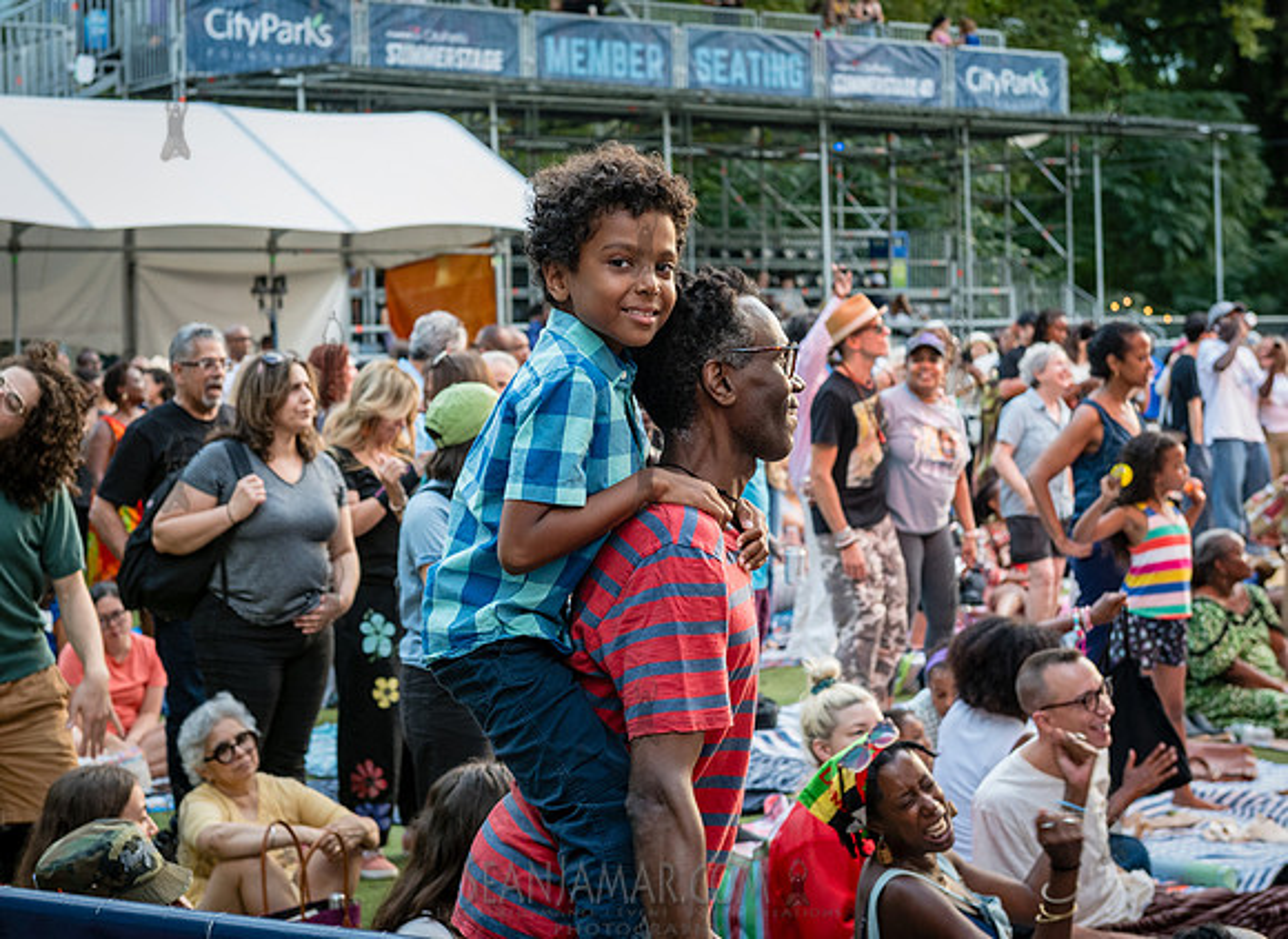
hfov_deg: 28.2
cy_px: 364
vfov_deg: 20.7
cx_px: 576
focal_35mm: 70
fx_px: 2561
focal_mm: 50
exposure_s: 1/200
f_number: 4.5
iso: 1250
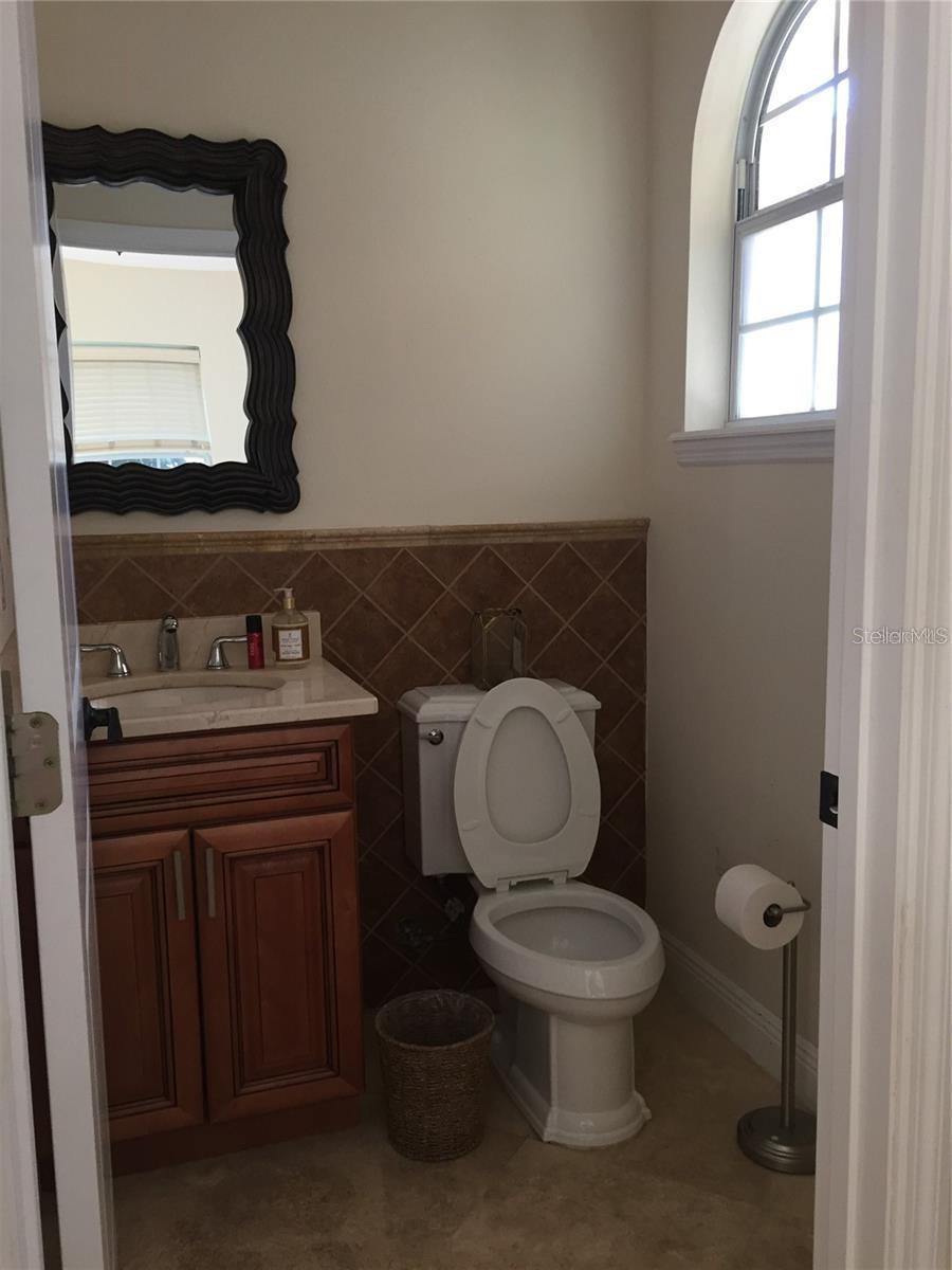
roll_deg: +0.9
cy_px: 635
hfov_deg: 48.2
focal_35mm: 29
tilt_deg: -7.3
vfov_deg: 61.7
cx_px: 476
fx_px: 1063
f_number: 2.2
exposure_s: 1/30
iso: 100
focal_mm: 4.15
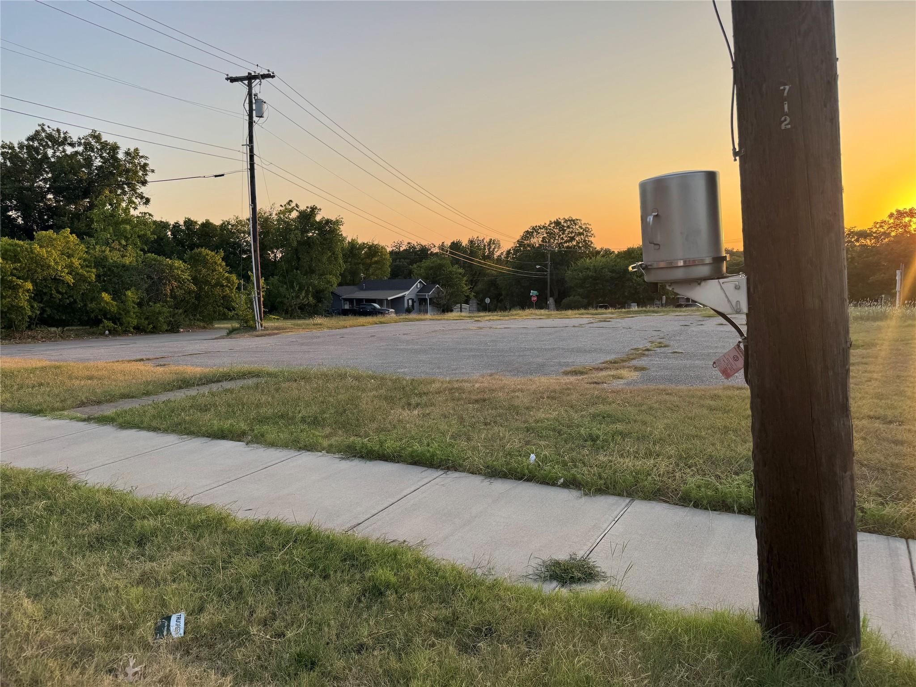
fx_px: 635
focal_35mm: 24
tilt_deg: -4.2
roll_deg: +1.0
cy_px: 344
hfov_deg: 71.6
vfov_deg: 56.8
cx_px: 458
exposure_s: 1/792
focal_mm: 6.76
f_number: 1.78
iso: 80
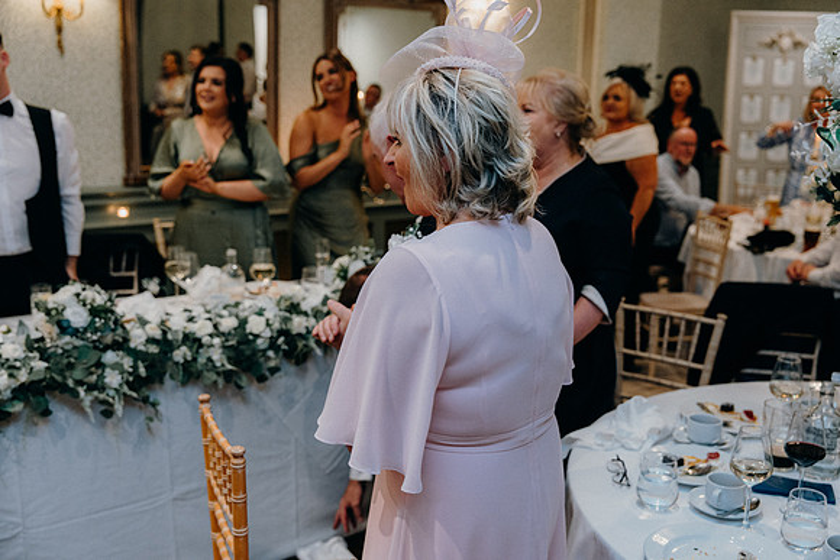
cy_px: 280
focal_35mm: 41
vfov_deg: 32.6
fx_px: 957
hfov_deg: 47.4
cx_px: 420
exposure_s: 1/100
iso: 2500
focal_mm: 41
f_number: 3.5
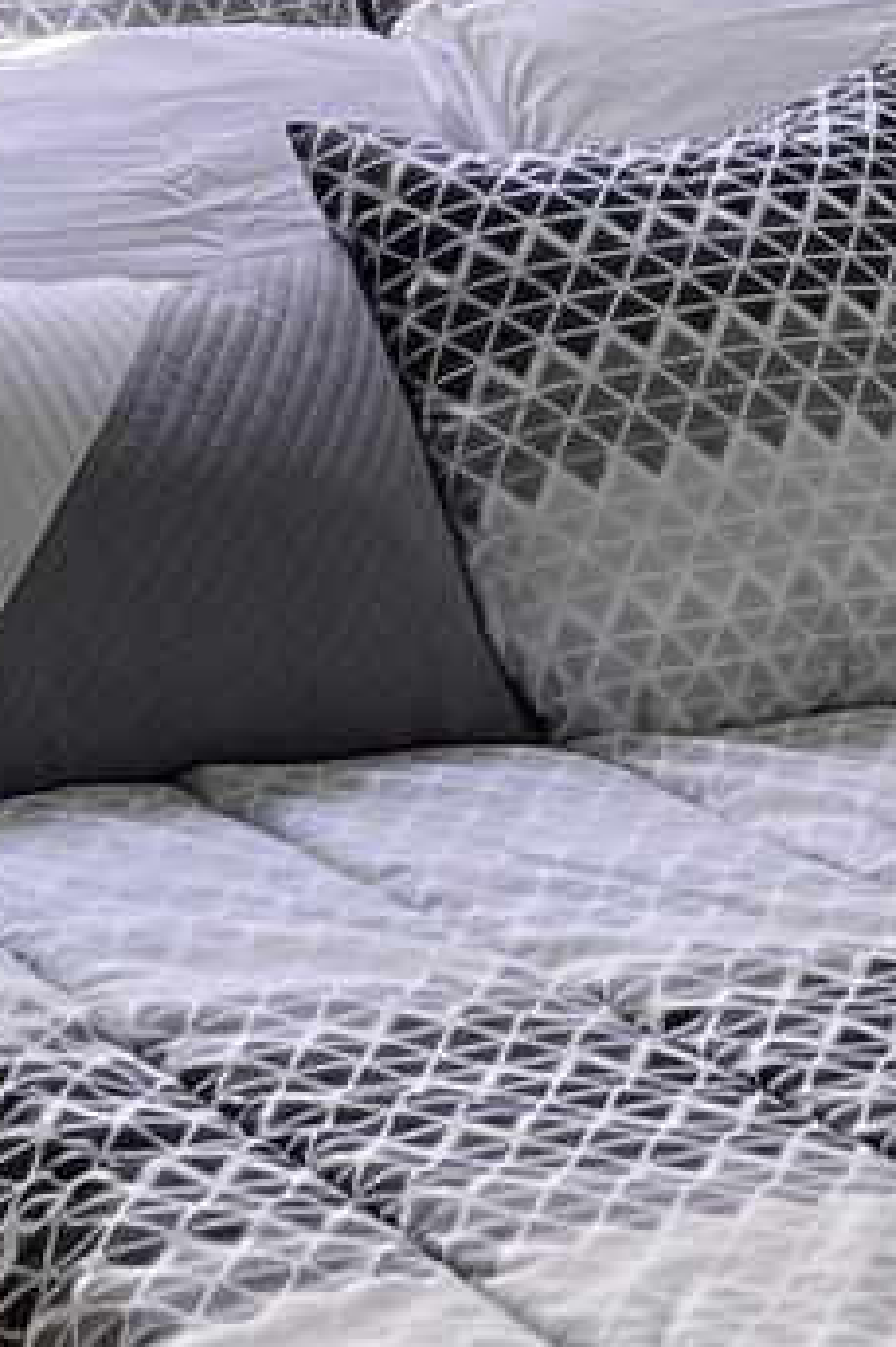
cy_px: -86
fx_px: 6016
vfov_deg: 12.6
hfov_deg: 8.5
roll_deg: -0.9
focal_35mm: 161
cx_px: 755
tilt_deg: -6.5
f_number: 1.6
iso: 80
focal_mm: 5.1
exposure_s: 1/121
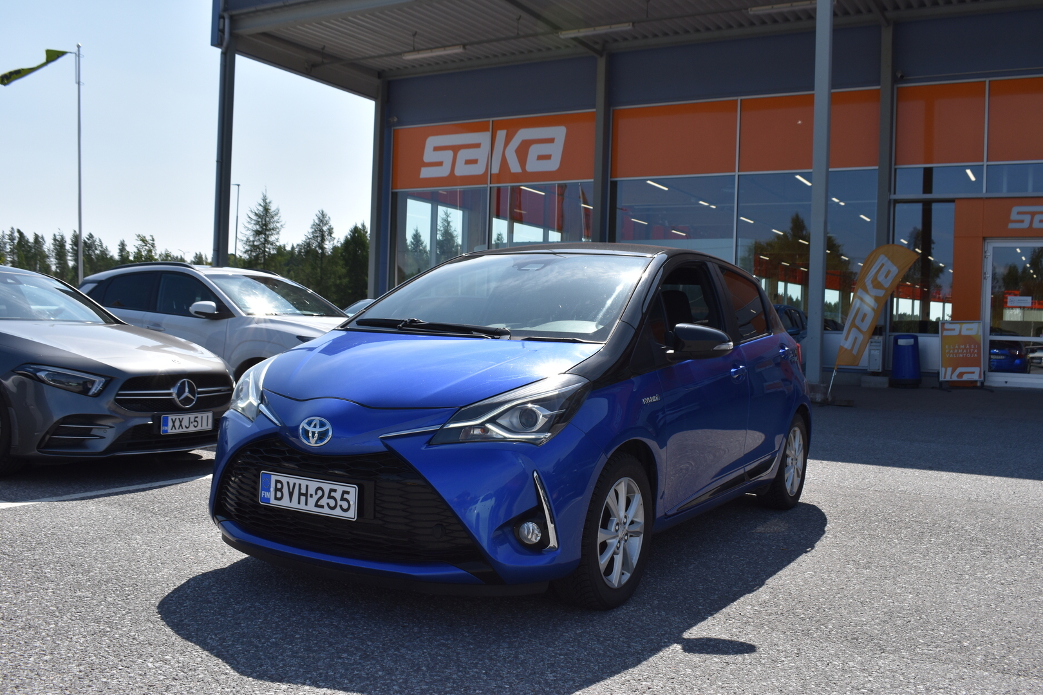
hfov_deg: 57.2
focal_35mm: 33
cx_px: 522
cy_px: 348
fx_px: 956
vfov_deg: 40.0
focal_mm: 22
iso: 200
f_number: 9.5
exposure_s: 1/750
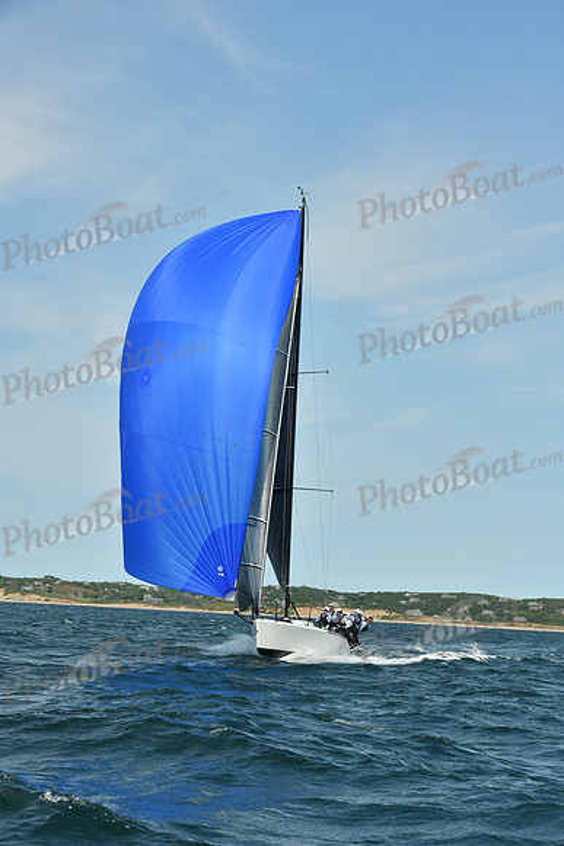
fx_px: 1926
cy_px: 423
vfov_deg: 24.8
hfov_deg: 16.7
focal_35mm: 82
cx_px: 282
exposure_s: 1/1250
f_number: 9
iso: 320
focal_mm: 82
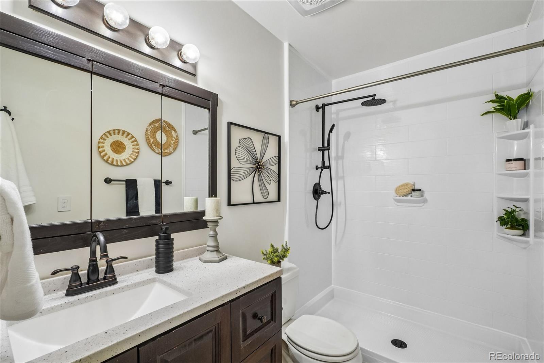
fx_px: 236
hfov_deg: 98.2
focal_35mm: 16
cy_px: 182
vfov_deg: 75.1
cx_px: 272
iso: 800
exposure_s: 1/10
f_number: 8
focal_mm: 10.4
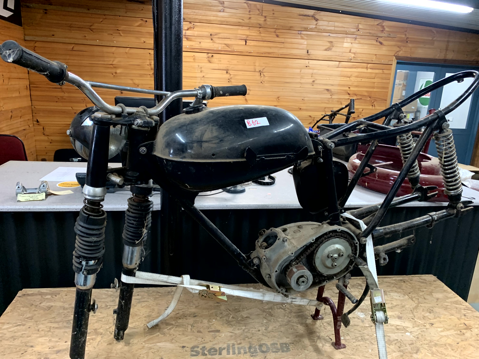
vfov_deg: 53.1
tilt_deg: -14.7
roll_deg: -3.0
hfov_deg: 67.3
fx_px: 360
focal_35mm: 26
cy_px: 180
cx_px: 240
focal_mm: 4.25
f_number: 1.8
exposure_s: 1/50
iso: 250
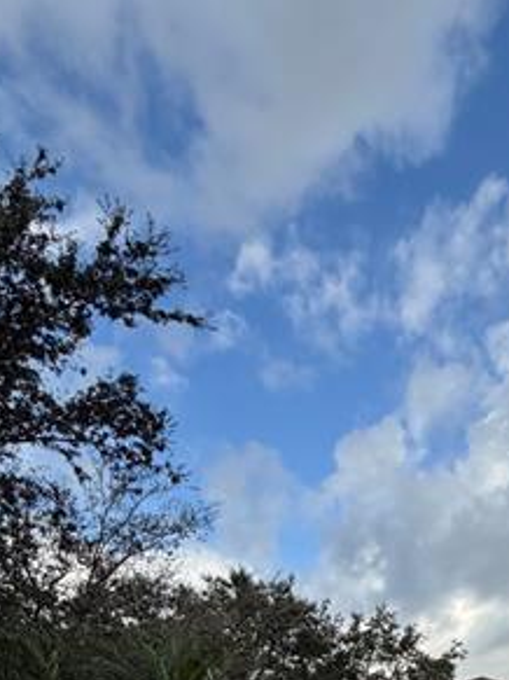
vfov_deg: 38.2
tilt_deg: +4.5
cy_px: 804
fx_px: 726
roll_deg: +0.0
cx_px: 469
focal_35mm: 37
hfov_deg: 36.0
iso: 40
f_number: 2.2
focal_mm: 2.22
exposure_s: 1/638
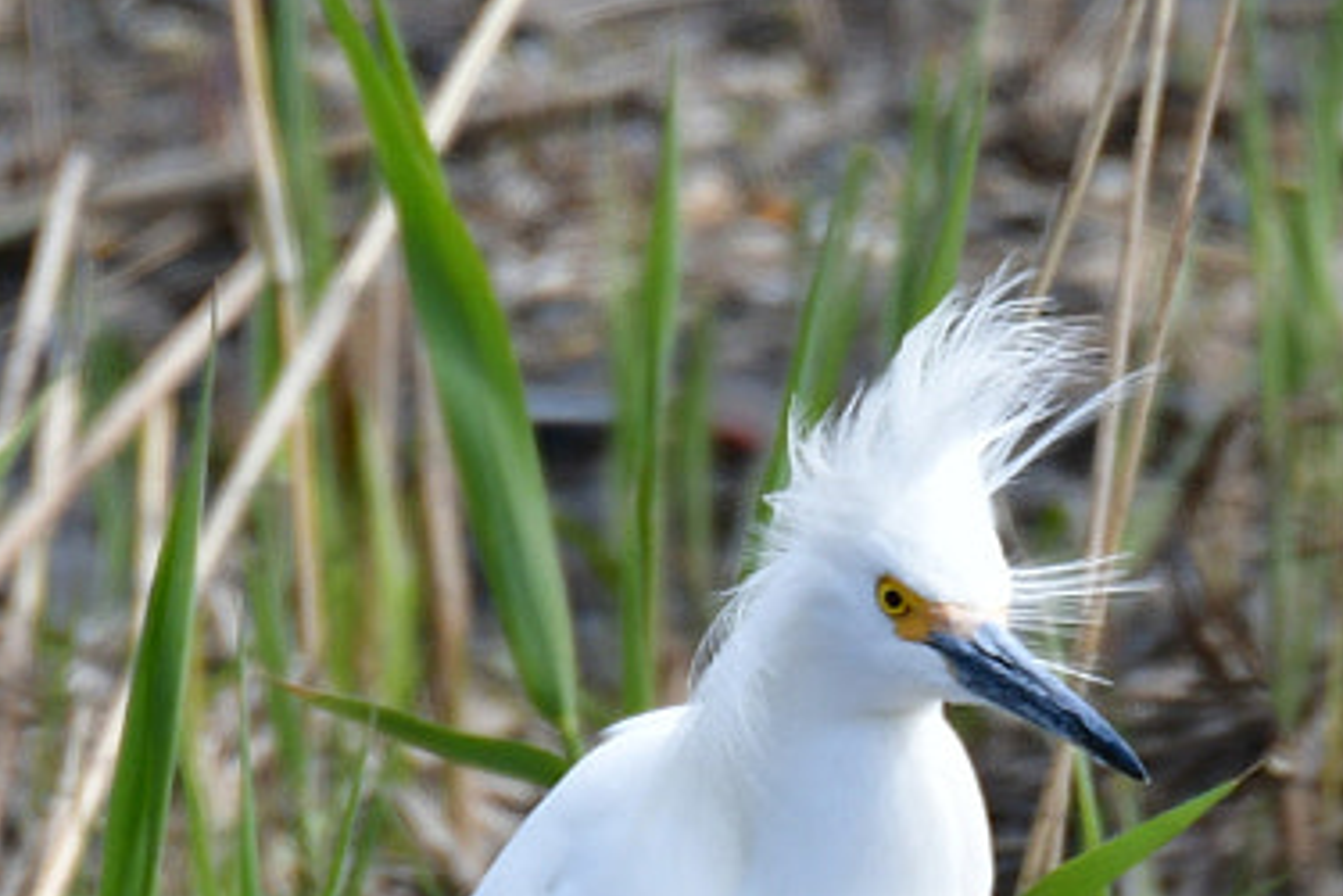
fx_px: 71546
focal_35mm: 1918
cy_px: 778
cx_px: 827
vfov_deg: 0.7
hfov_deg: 1.1
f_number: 5.6
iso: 320
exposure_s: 1/1000
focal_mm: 300
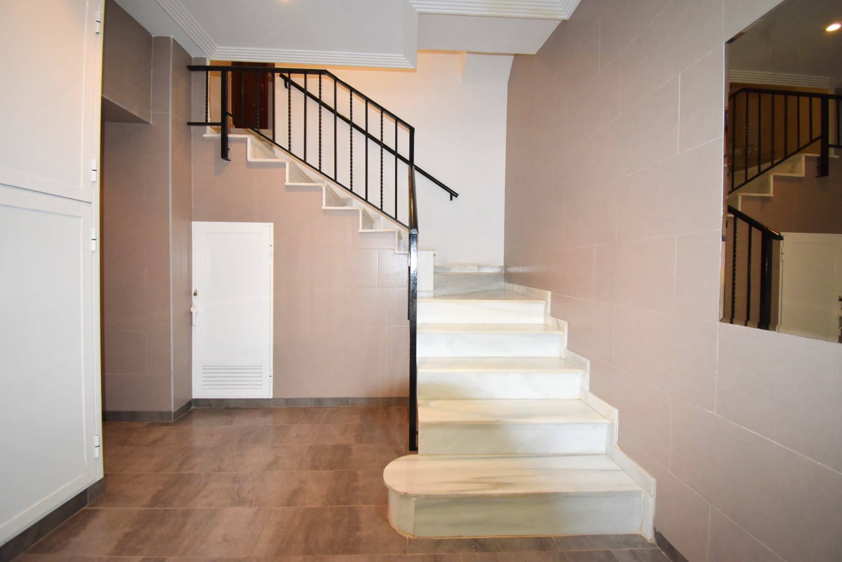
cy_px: 281
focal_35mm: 15
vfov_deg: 77.4
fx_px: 351
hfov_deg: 100.4
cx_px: 421
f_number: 4.5
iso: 900
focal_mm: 10
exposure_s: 1/60
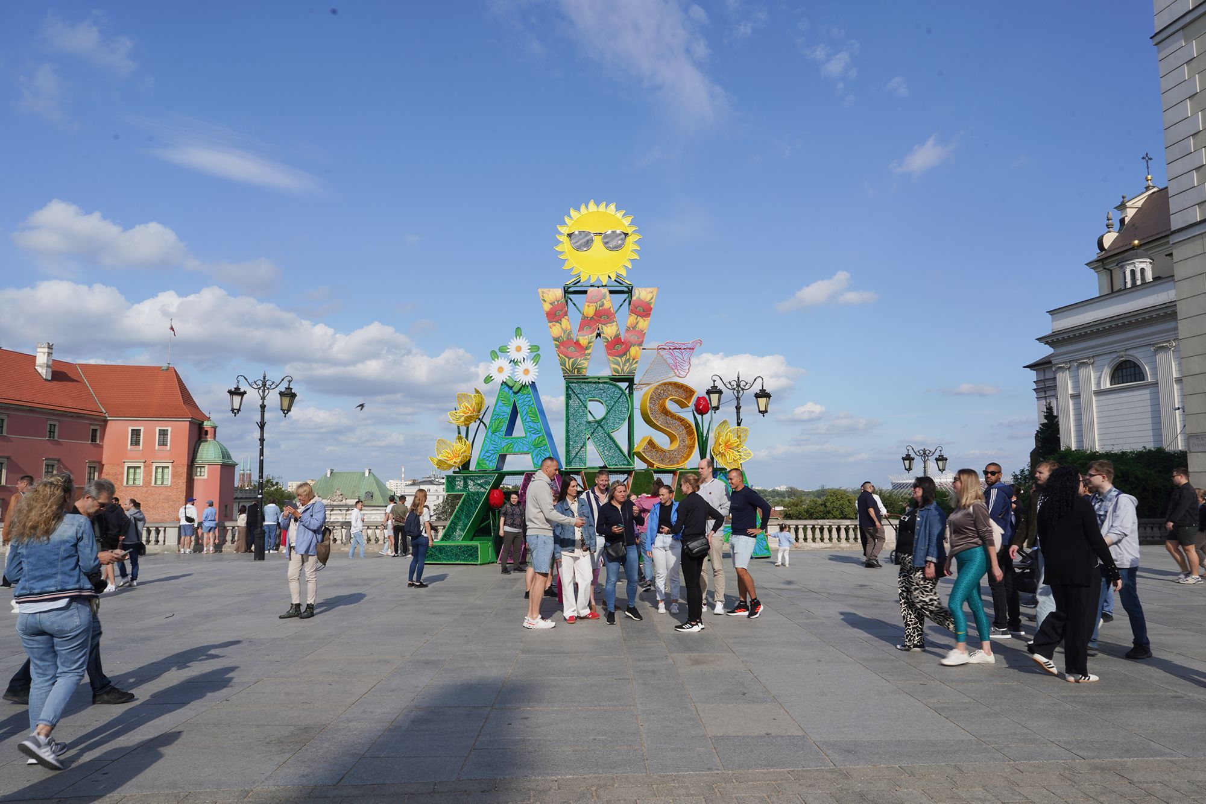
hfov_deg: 73.7
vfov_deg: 53.1
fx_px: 804
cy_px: 402
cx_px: 603
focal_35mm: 24
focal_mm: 24
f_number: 18
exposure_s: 1/100
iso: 100
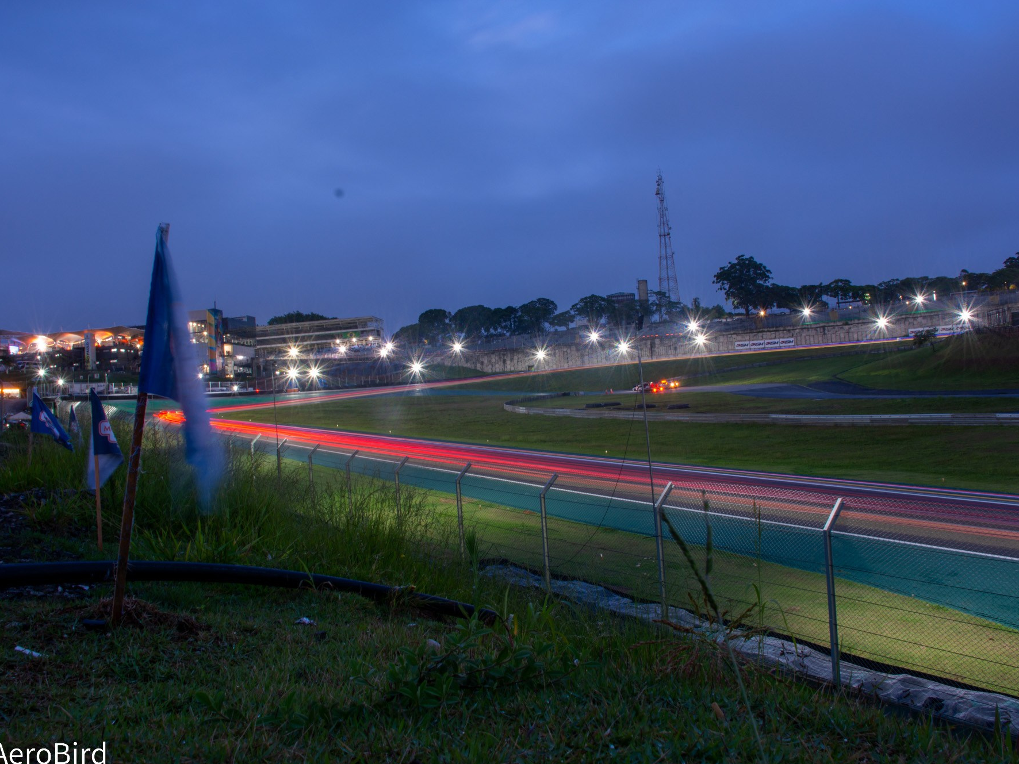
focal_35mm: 30
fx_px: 883
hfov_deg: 59.9
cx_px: 532
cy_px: 392
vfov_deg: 46.8
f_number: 16
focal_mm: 18
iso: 100
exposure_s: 20
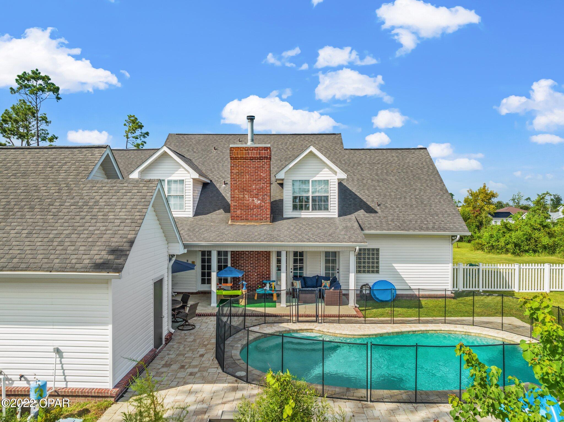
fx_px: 391
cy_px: 211
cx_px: 282
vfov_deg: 56.8
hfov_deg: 71.6
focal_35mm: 24
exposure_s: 1/200
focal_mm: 12.29
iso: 100
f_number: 5
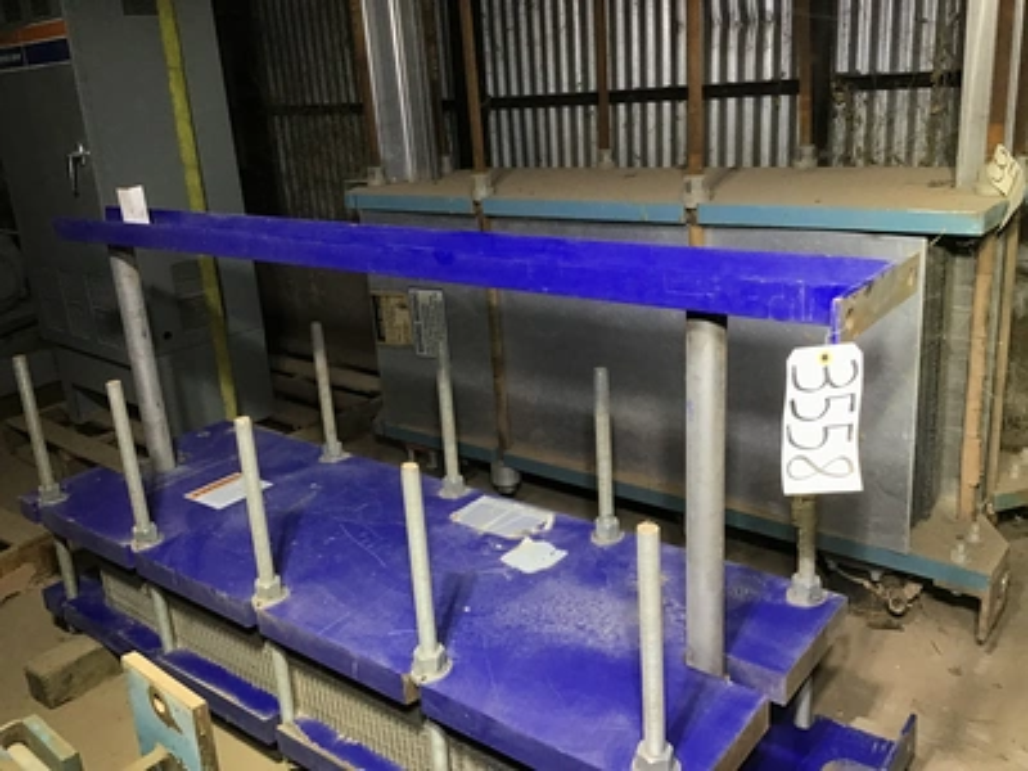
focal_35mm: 31
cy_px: 386
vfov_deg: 45.4
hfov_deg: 58.4
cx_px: 514
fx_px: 921
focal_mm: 3.3
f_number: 2.4
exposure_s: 1/30
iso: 32
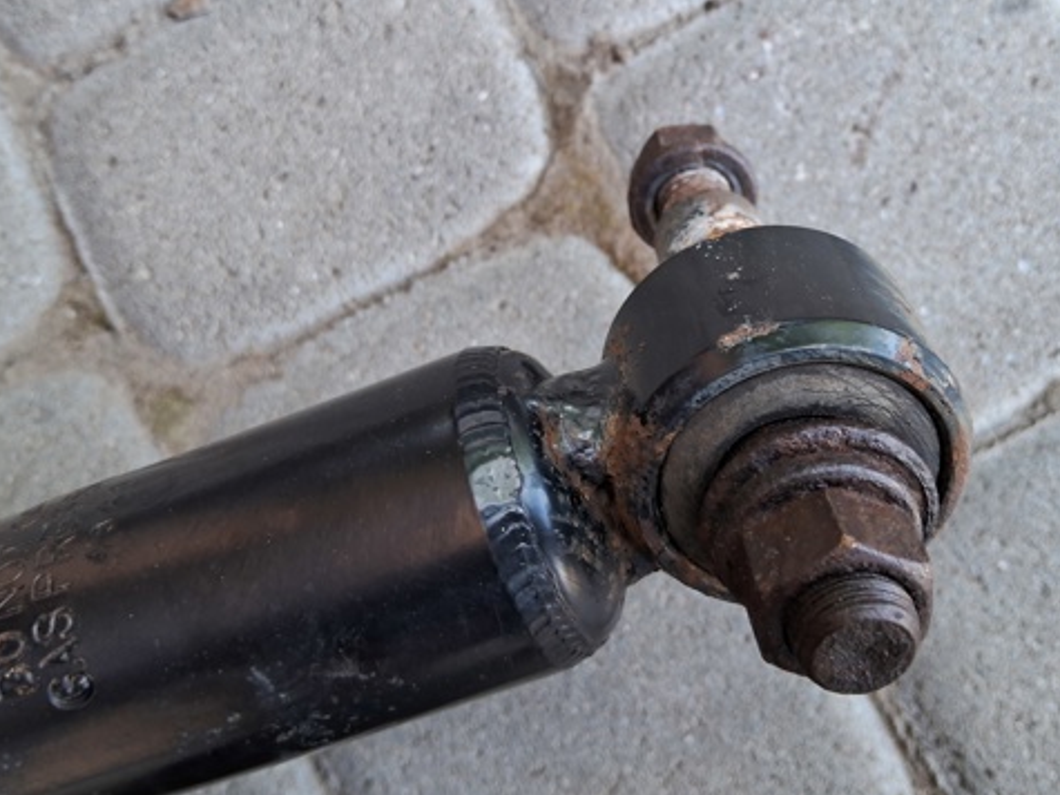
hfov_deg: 52.4
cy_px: 316
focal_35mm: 35
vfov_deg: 40.5
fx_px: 1071
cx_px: 618
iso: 64
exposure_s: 1/50
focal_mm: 3.98
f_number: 1.8
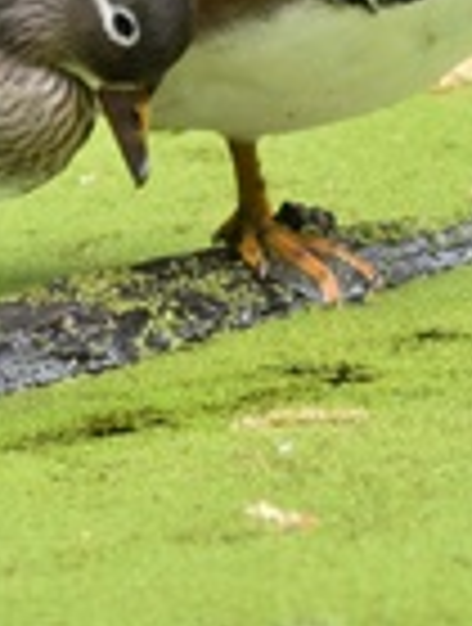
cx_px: 108
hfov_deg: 0.6
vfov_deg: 0.8
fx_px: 46040
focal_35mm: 2544
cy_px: 25
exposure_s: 1/1000
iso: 2000
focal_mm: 600
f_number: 5.6
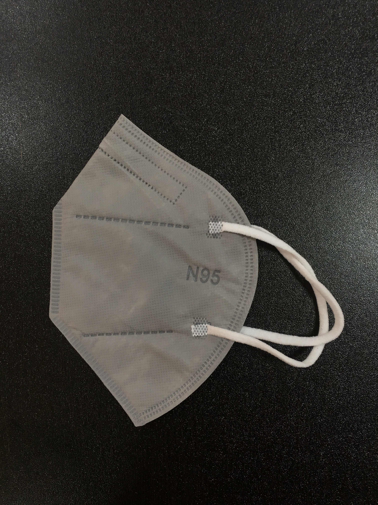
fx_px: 422
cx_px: 189
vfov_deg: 61.7
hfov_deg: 48.2
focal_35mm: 29
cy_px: 252
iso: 40
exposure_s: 1/33
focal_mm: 4.15
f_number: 2.2
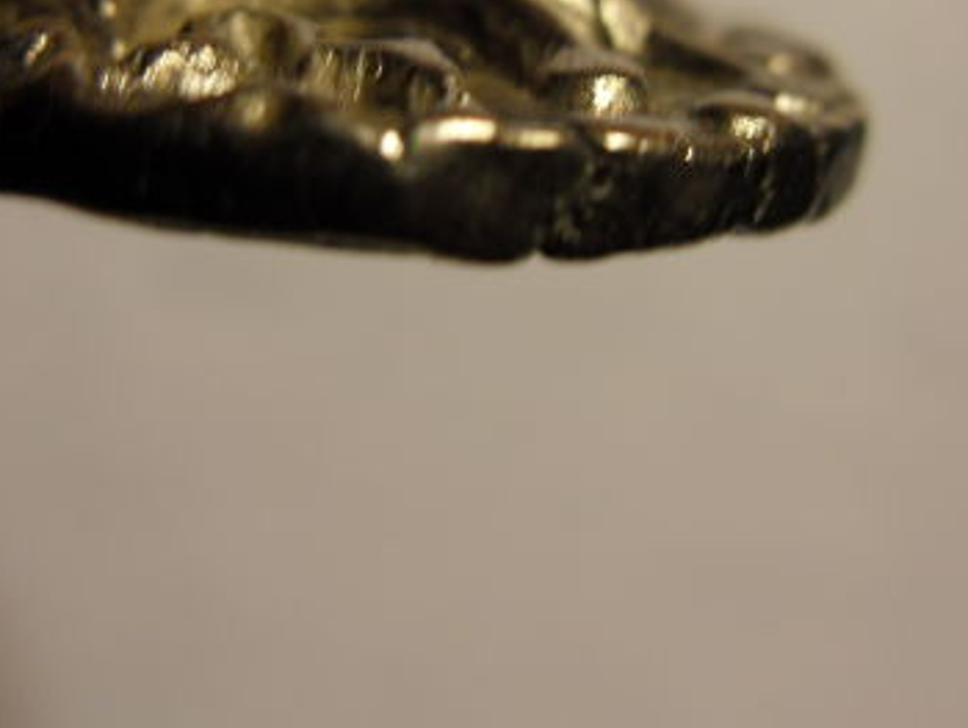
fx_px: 1679
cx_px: 548
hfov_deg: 32.1
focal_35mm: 60
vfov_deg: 24.1
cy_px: 158
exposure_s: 1/30
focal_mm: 6.3
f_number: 3.5
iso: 80
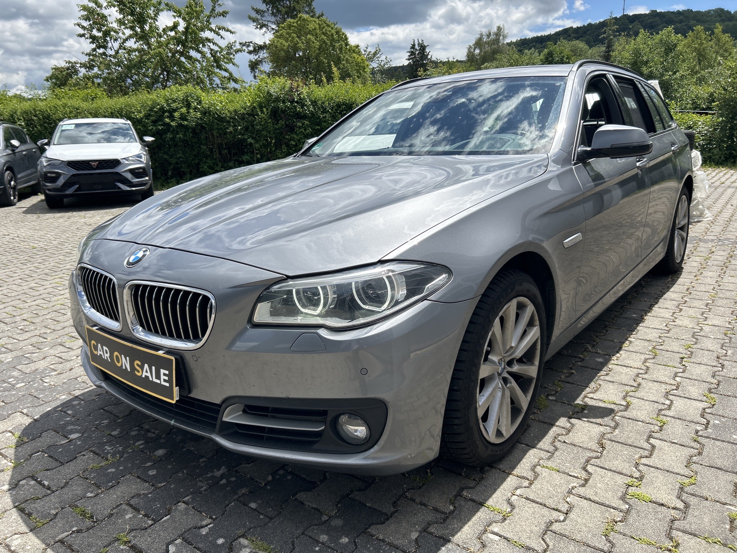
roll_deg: -0.4
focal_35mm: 26
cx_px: 368
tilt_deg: -16.1
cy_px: 276
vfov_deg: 53.1
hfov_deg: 67.3
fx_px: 554
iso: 50
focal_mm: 5.7
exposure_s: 1/4115
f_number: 1.5
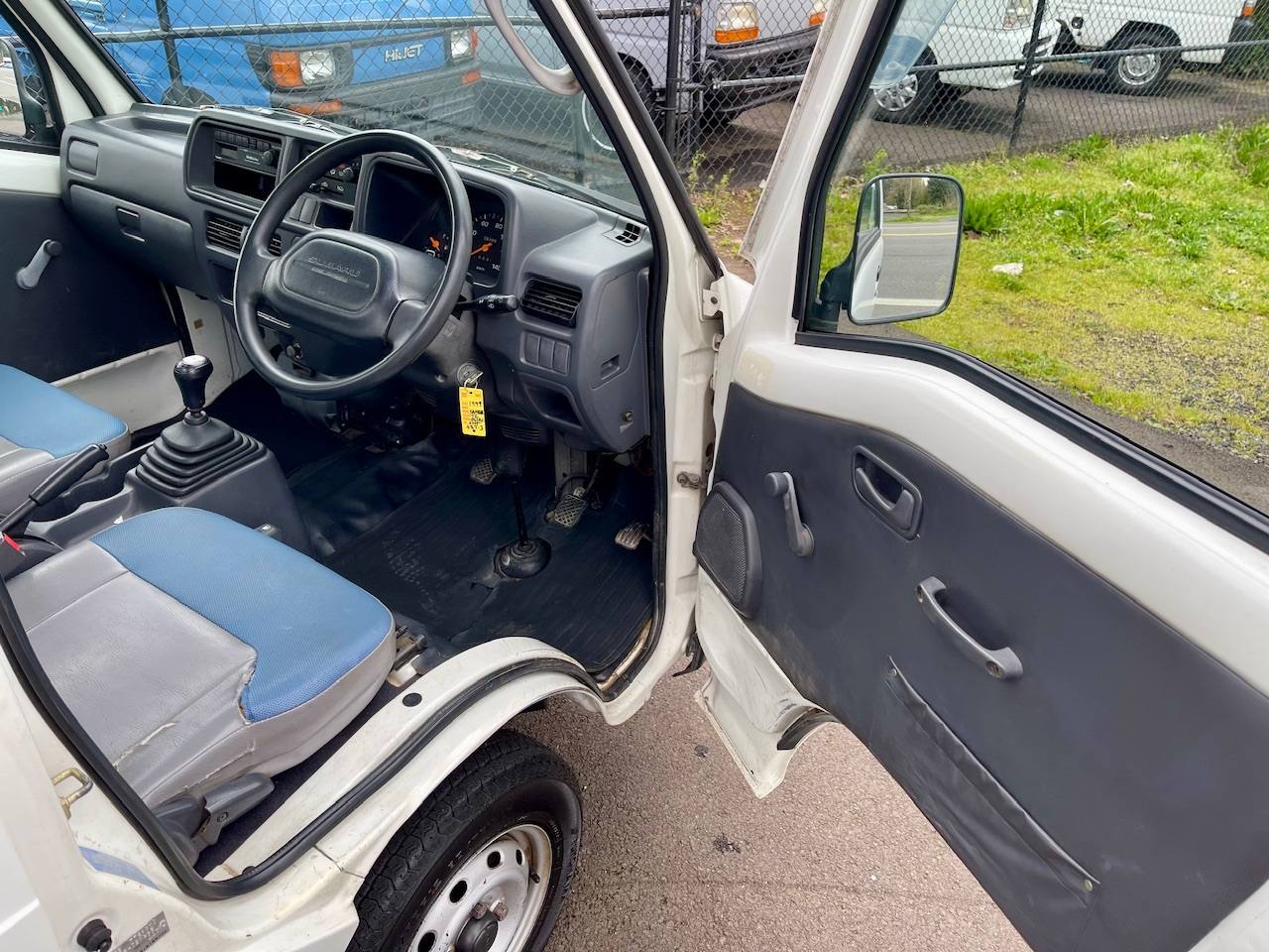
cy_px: 476
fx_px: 916
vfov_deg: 54.9
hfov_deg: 69.4
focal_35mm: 25
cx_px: 634
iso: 32
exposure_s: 1/179
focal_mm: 5.1
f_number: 1.6
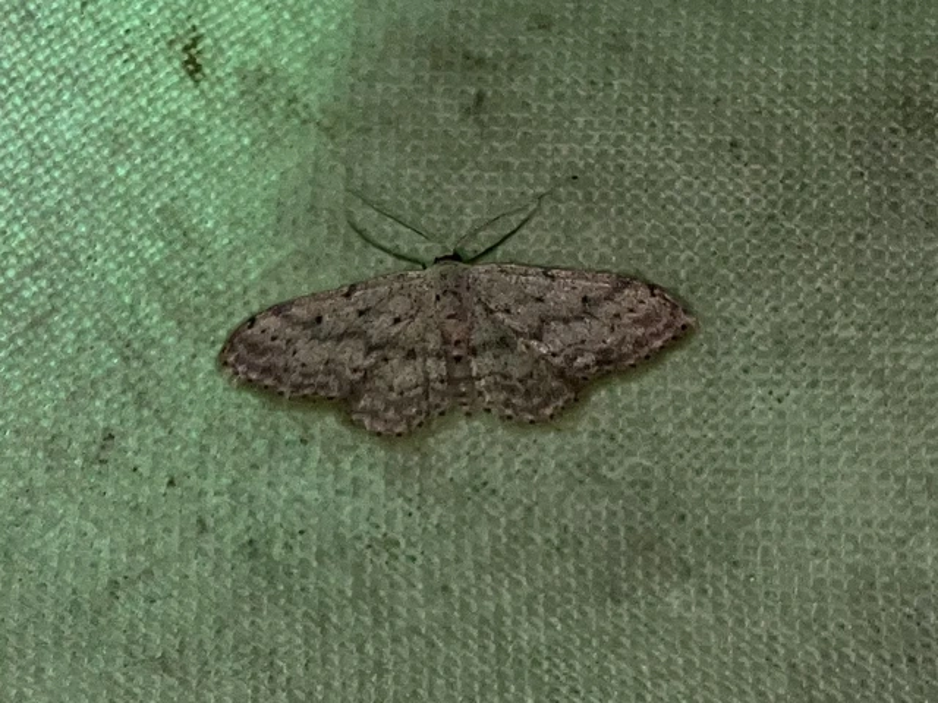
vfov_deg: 53.1
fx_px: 705
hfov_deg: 67.3
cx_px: 469
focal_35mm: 26
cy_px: 352
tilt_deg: -54.6
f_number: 1.6
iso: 32
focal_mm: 5.1
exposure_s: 1/82
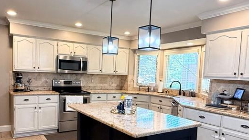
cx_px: 113
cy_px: 90
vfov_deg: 38.6
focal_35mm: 30
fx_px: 198
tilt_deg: -4.8
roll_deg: -1.6
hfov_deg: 64.2
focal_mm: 2.22
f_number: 2.2
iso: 250
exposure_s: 1/120
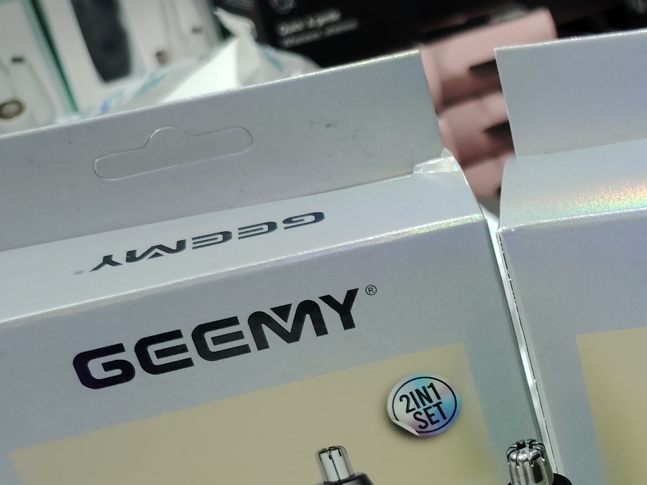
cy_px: 494
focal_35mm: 68
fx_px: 1271
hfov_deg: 25.4
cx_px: 795
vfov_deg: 20.8
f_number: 1.75
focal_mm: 5.25
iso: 919
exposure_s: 1/33.3
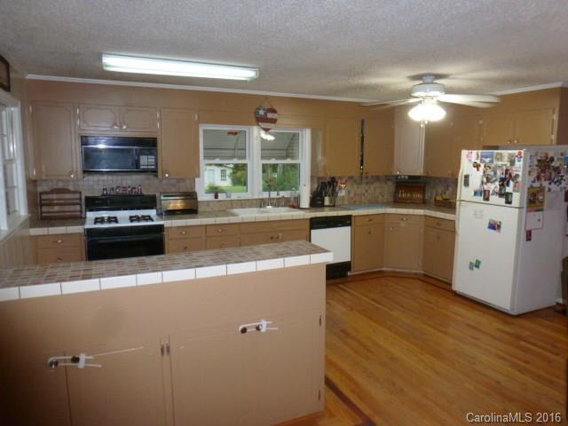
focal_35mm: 24
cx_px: 284
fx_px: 394
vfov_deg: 56.8
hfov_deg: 71.6
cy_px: 213
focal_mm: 4.3
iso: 320
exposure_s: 1/60
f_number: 3.3
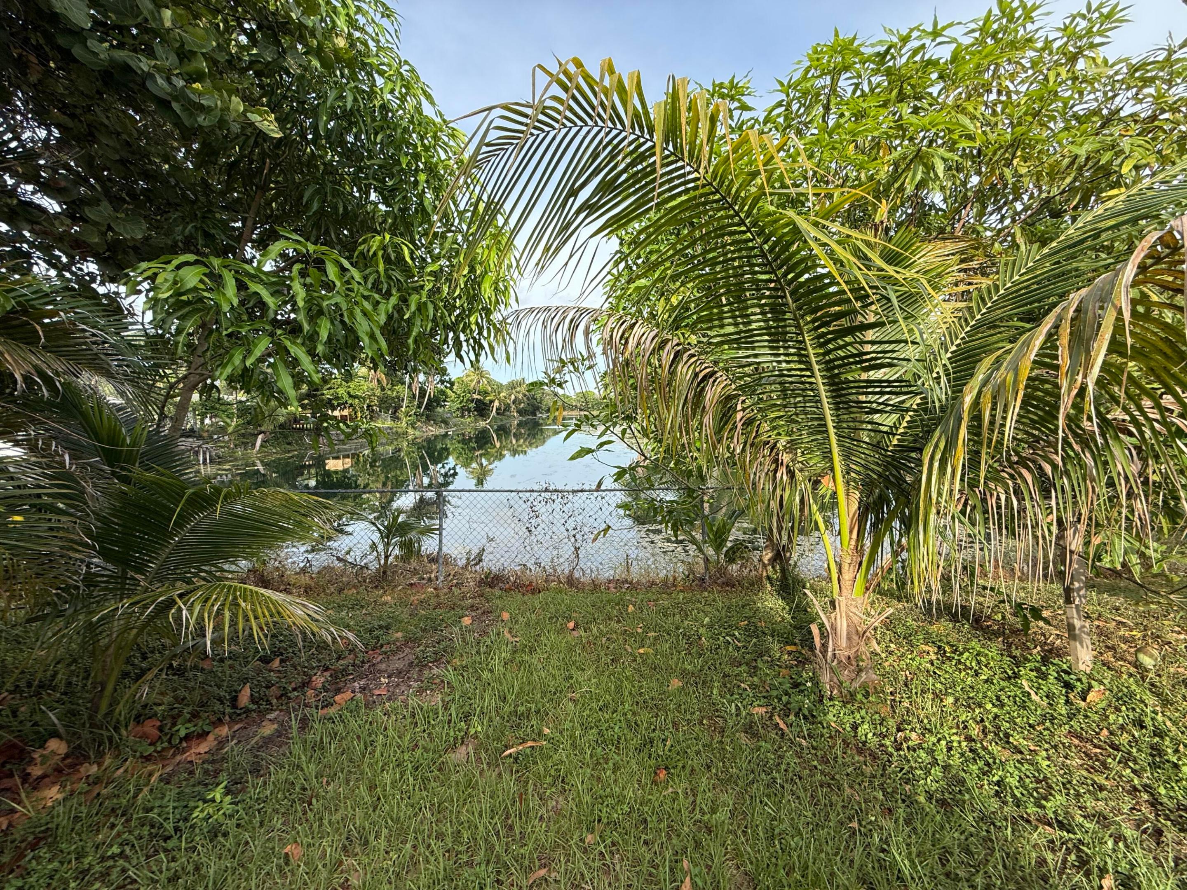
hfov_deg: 102.1
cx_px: 594
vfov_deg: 85.7
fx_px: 480
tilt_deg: -1.8
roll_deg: +1.4
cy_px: 445
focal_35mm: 14
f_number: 2.2
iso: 64
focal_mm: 2.22
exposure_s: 1/701
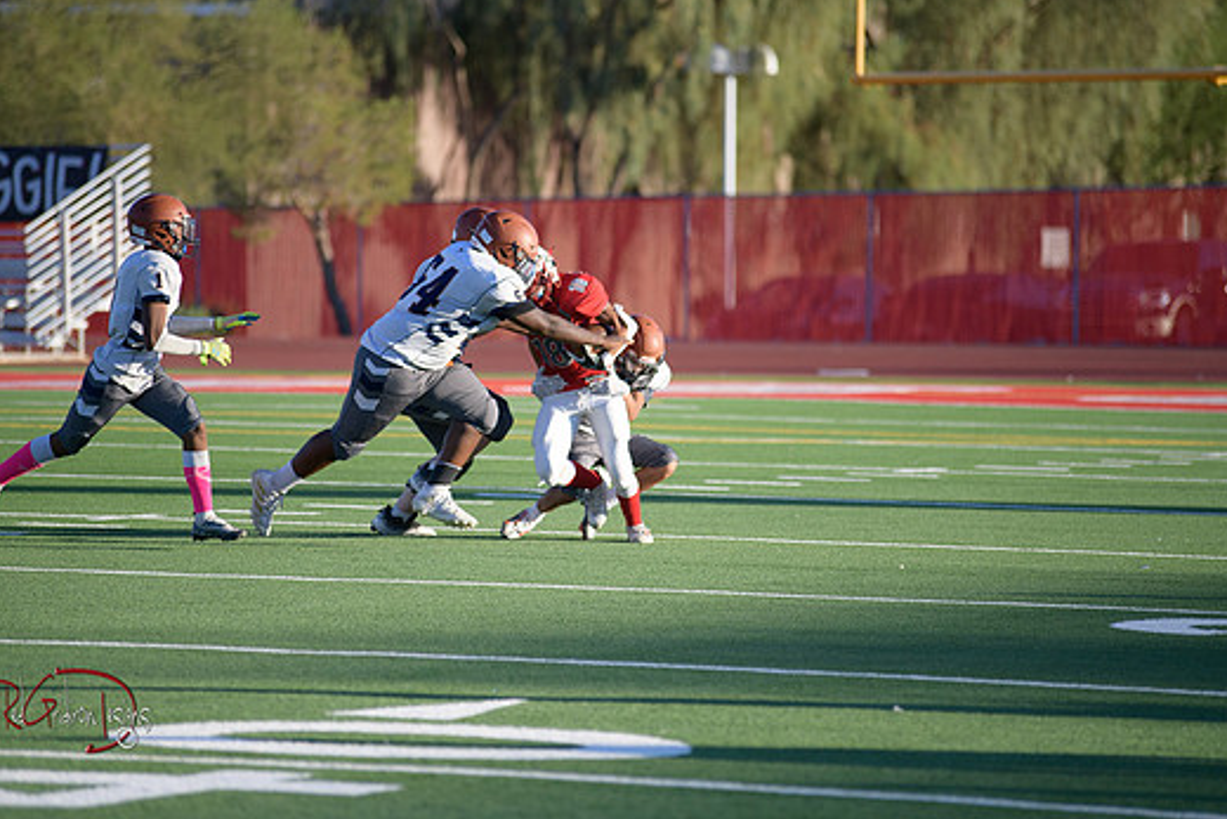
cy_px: 369
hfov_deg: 9.2
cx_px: 602
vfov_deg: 6.2
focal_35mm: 223
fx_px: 7602
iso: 640
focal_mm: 200
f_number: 2.8
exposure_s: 1/5000
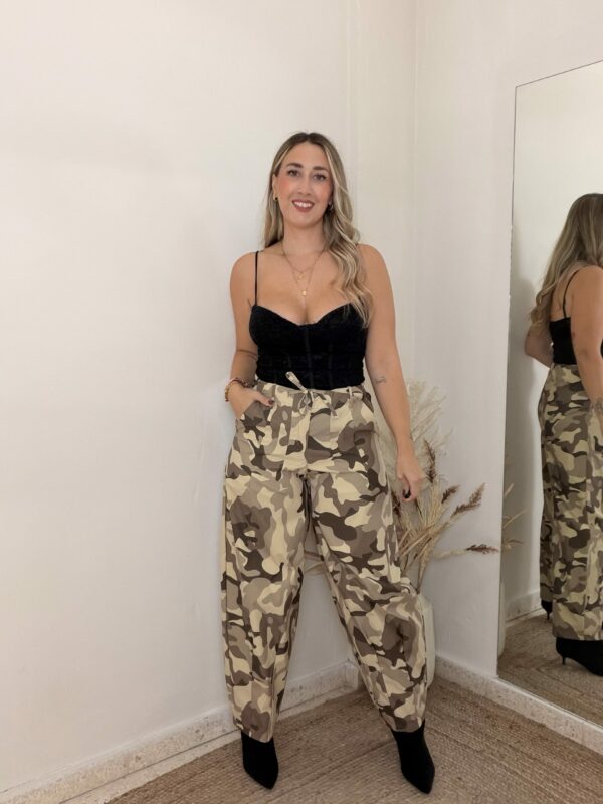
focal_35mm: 30
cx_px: 302
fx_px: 697
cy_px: 402
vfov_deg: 60.0
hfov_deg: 46.8
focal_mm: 2.71
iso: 100
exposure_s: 1/60
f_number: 1.9
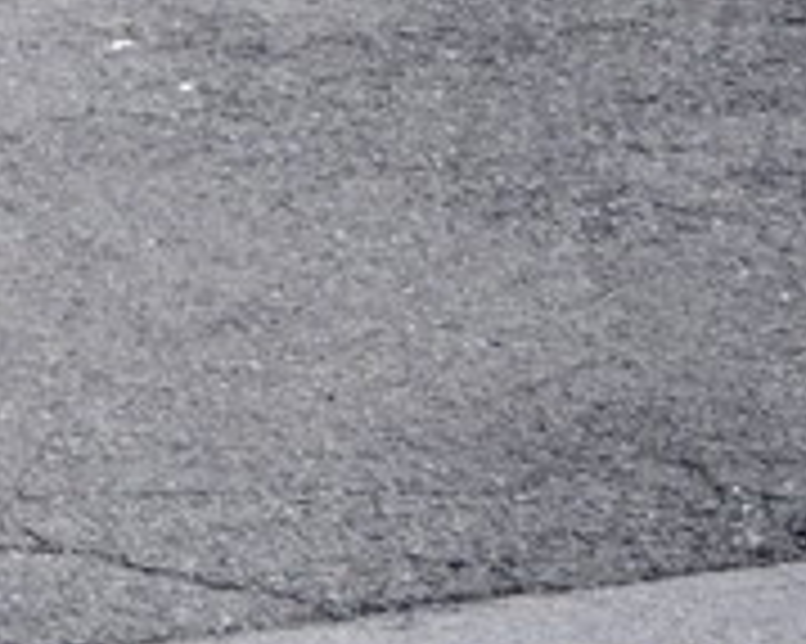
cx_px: -1373
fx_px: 5388
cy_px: -849
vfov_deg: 6.5
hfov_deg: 7.7
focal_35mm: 226
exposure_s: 1/1000
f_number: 4.2
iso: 200
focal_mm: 28
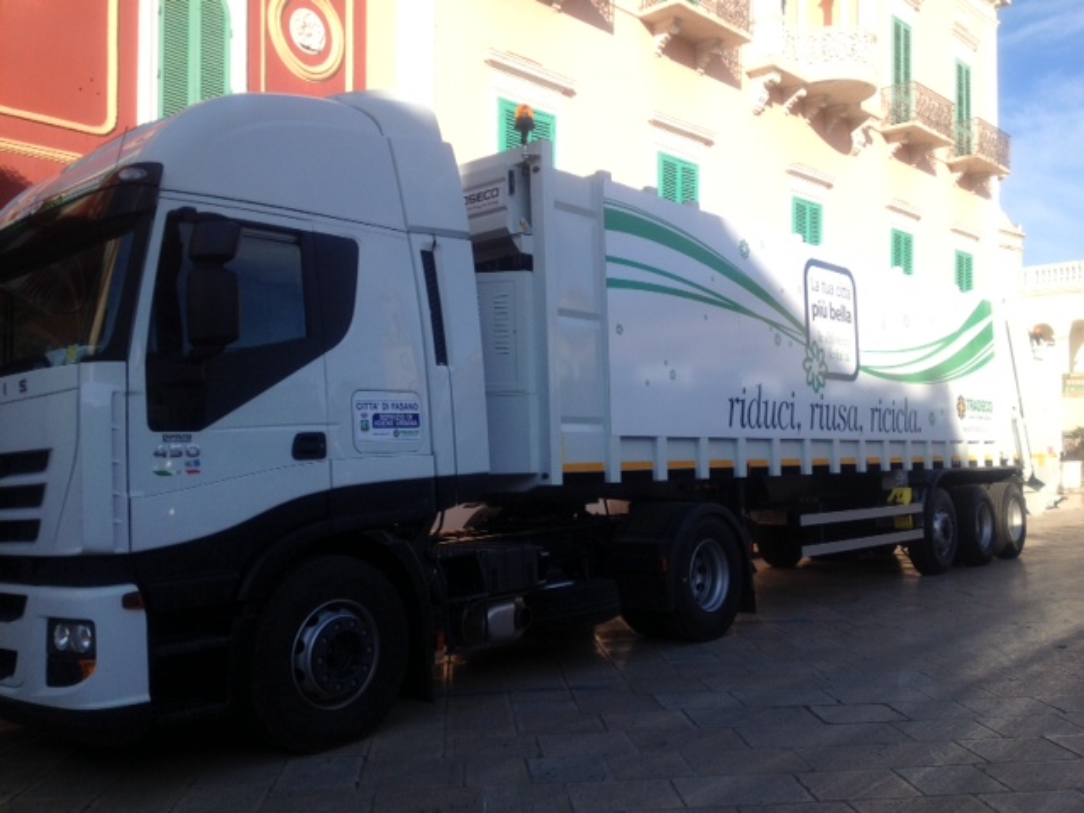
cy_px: 406
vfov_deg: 40.7
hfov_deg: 52.6
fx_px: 1096
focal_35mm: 35
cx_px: 542
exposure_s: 1/1022
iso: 50
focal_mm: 4.28
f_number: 2.4
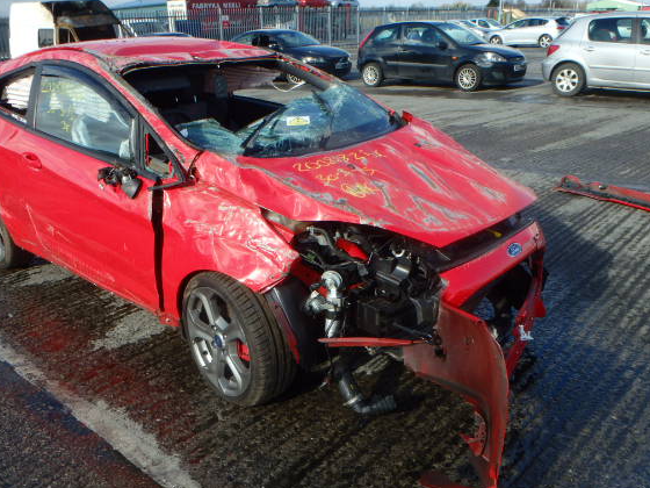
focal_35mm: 32
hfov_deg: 56.8
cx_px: 302
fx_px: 601
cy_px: 271
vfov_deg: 44.1
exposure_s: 1/500
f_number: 3.9
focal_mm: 5
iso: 125
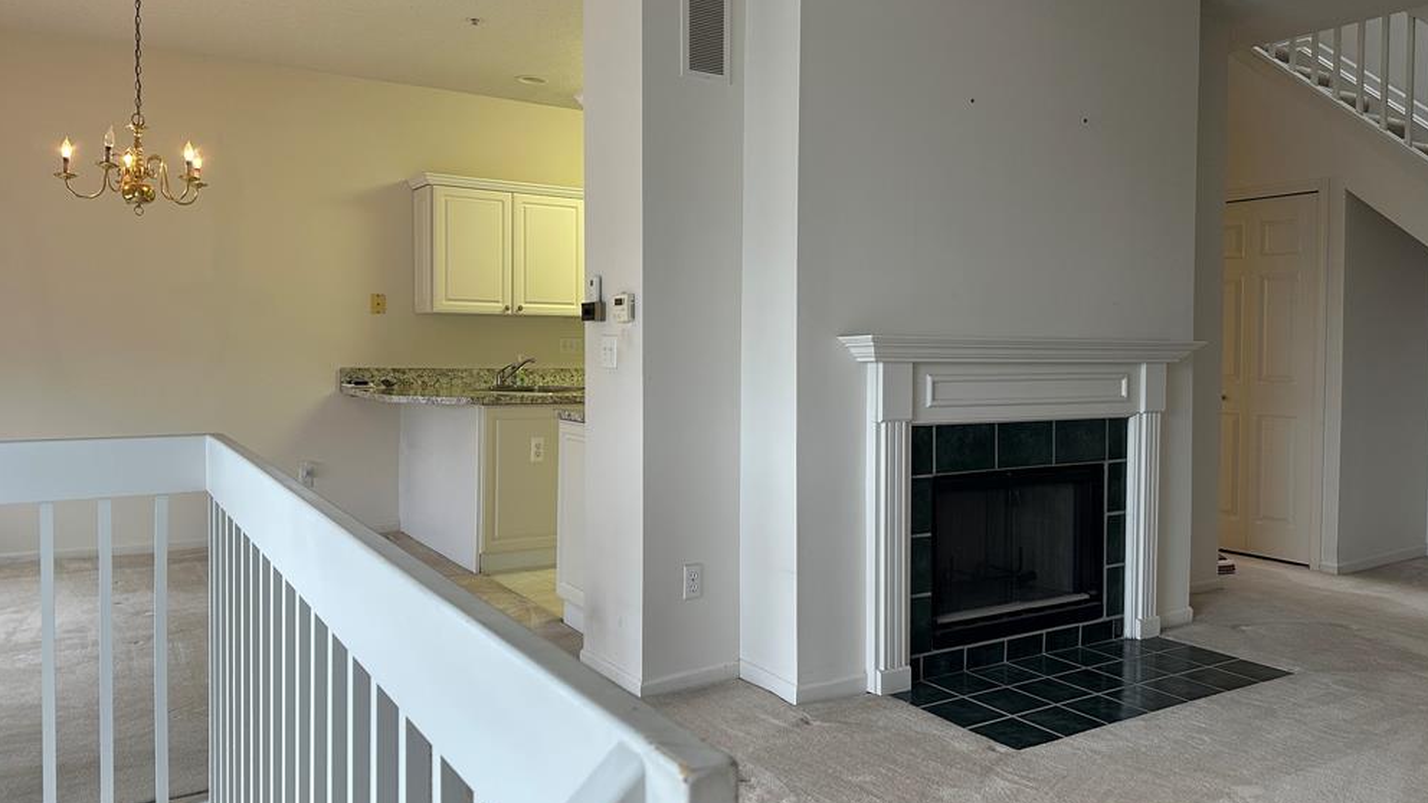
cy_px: 363
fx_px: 1022
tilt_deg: -1.2
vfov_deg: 42.8
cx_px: 710
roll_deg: -1.0
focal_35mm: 27
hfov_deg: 69.9
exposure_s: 1/120
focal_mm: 6.86
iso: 200
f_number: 1.78
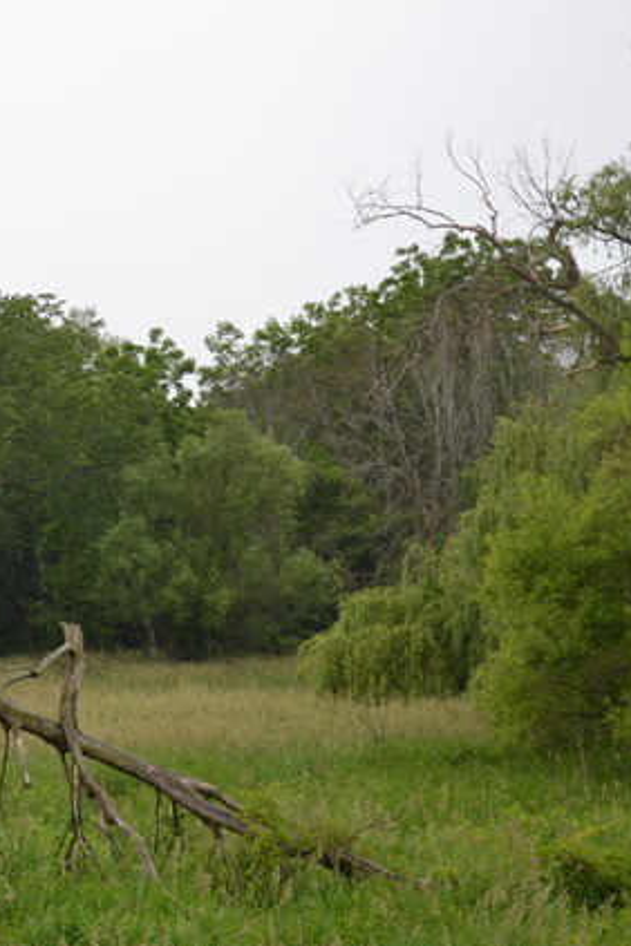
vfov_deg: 16.4
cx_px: 29
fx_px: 3280
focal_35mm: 125
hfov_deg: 10.9
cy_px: 473
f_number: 5.6
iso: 200
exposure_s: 1/125
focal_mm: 55
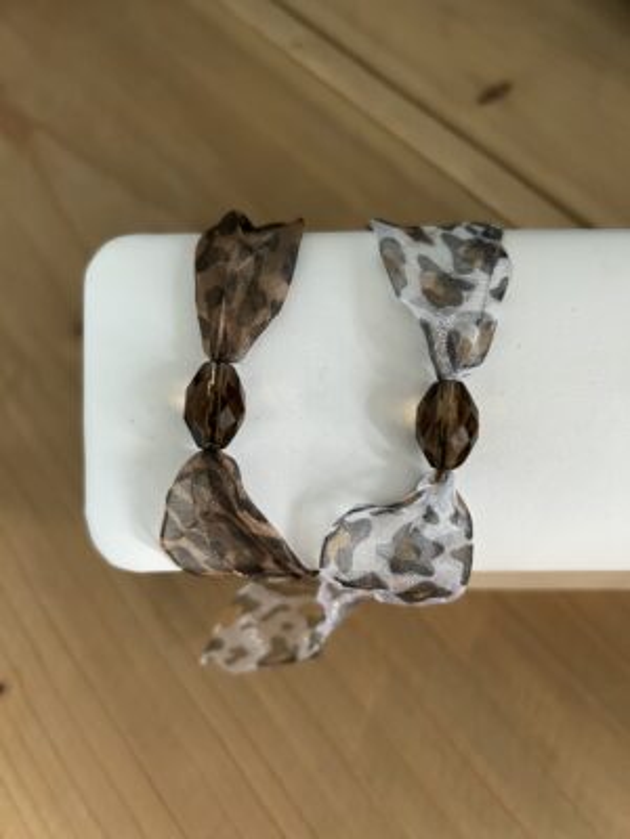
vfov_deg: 67.3
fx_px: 631
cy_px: 420
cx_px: 315
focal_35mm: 26
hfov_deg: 53.1
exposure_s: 1/60
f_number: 1.5
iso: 500
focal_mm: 5.7
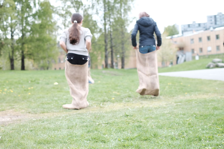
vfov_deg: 25.5
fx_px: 330
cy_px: 74
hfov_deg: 37.5
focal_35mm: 53
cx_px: 112
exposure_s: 1/2000
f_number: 2.8
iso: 800
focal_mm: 35
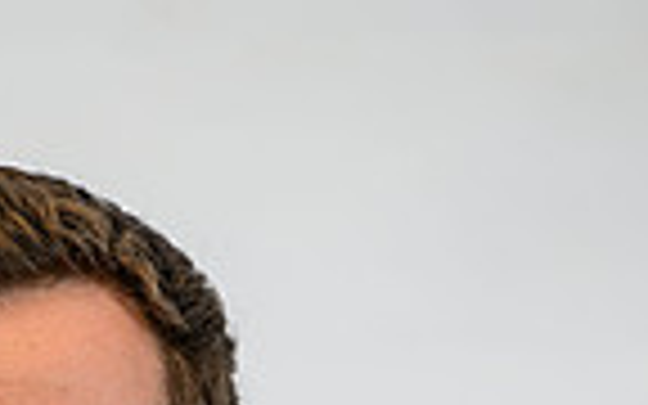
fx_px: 10720
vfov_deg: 2.2
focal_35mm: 607
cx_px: 40
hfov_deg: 3.5
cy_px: 1008
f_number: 4
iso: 400
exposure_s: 1/250
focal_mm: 190
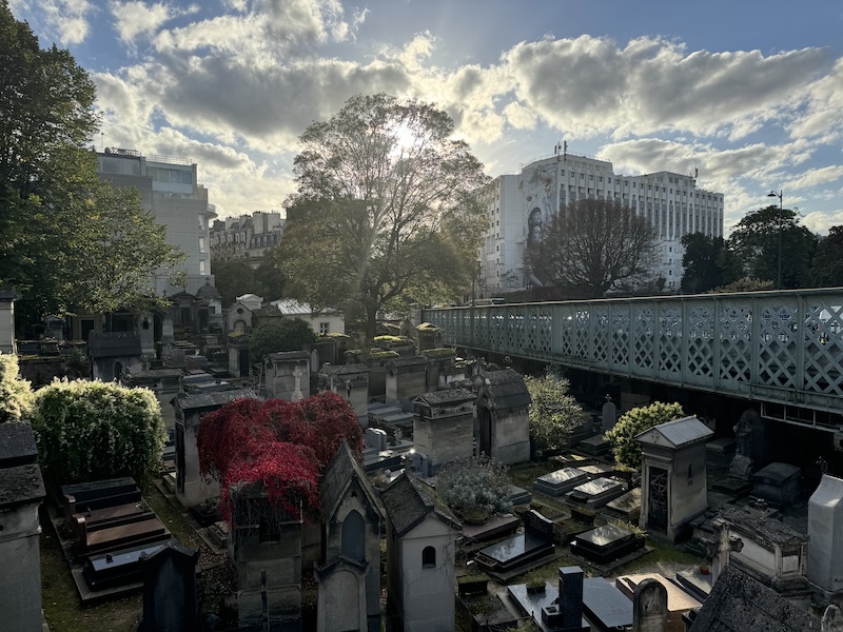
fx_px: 584
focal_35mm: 24
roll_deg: +0.8
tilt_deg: -1.7
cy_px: 316
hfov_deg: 71.6
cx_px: 422
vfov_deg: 56.8
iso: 80
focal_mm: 6.76
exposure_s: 1/3247
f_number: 1.78
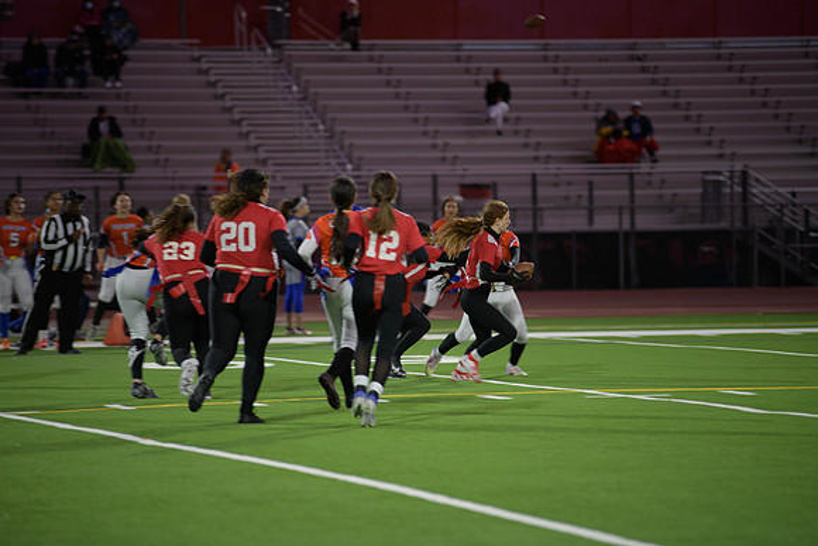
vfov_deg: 6.9
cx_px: 409
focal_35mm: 200
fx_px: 4545
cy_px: 273
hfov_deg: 10.3
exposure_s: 1/200
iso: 720
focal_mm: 200
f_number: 2.8
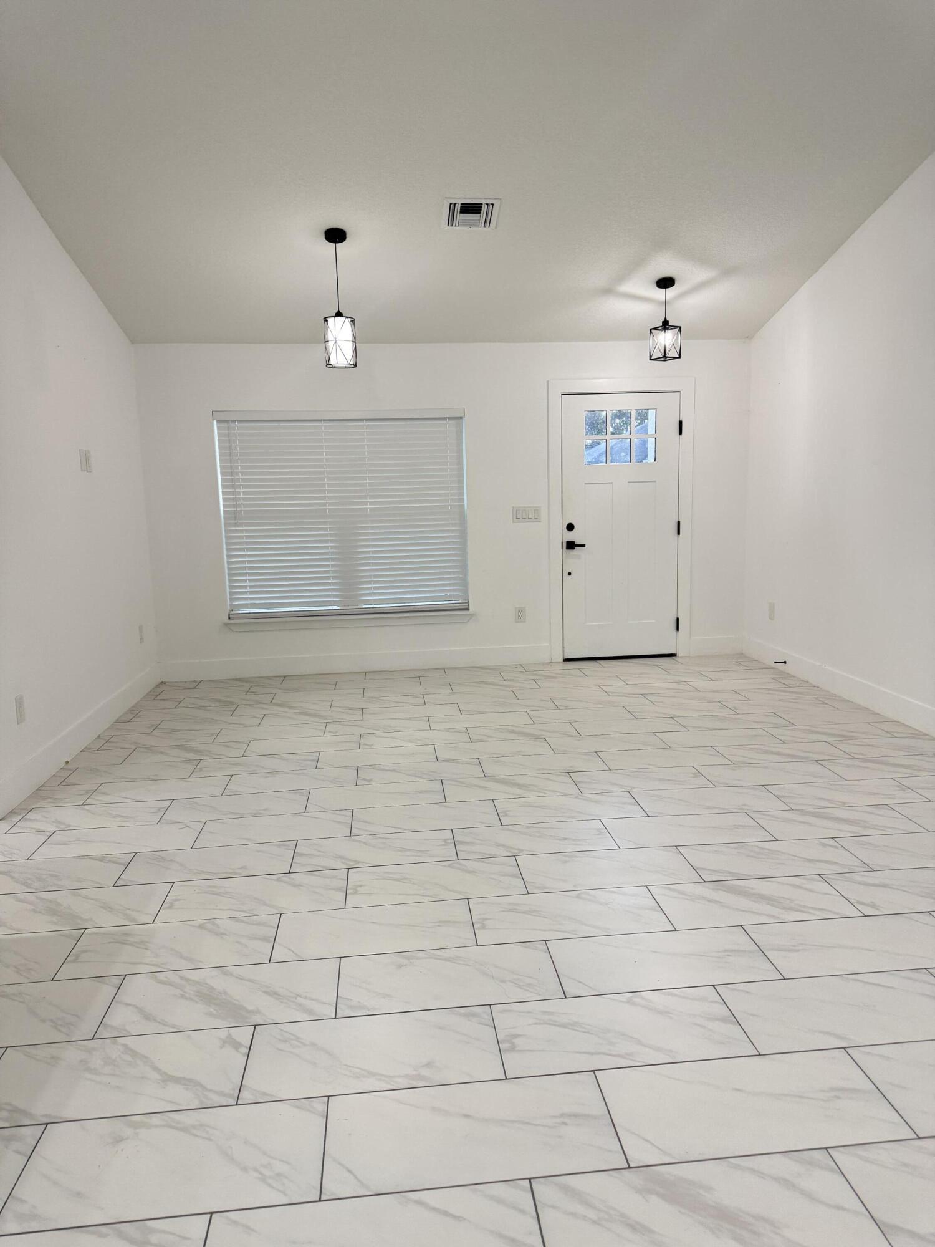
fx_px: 864
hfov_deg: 56.8
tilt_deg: -9.4
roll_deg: +0.2
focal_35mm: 24
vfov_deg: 71.6
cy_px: 624
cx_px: 468
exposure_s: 1/120
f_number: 1.78
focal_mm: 6.76
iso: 250
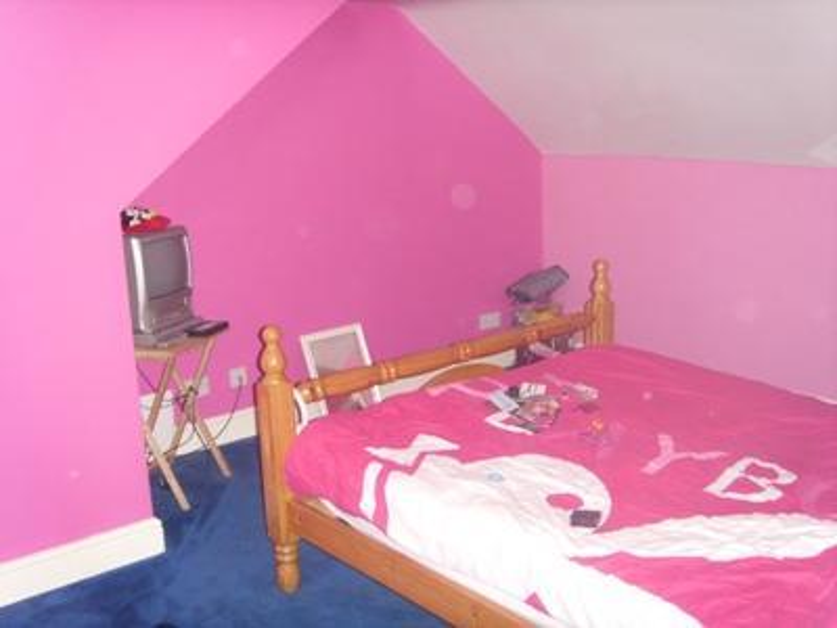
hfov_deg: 58.4
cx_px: 418
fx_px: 750
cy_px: 314
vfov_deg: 45.4
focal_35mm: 31
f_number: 3.5
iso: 400
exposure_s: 1/30
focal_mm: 6.3
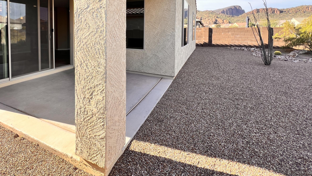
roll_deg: -0.4
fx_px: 149
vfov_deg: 57.1
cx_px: 127
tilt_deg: -2.5
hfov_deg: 91.6
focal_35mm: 18
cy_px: 39
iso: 32
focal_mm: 1.57
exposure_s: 1/213
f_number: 1.8
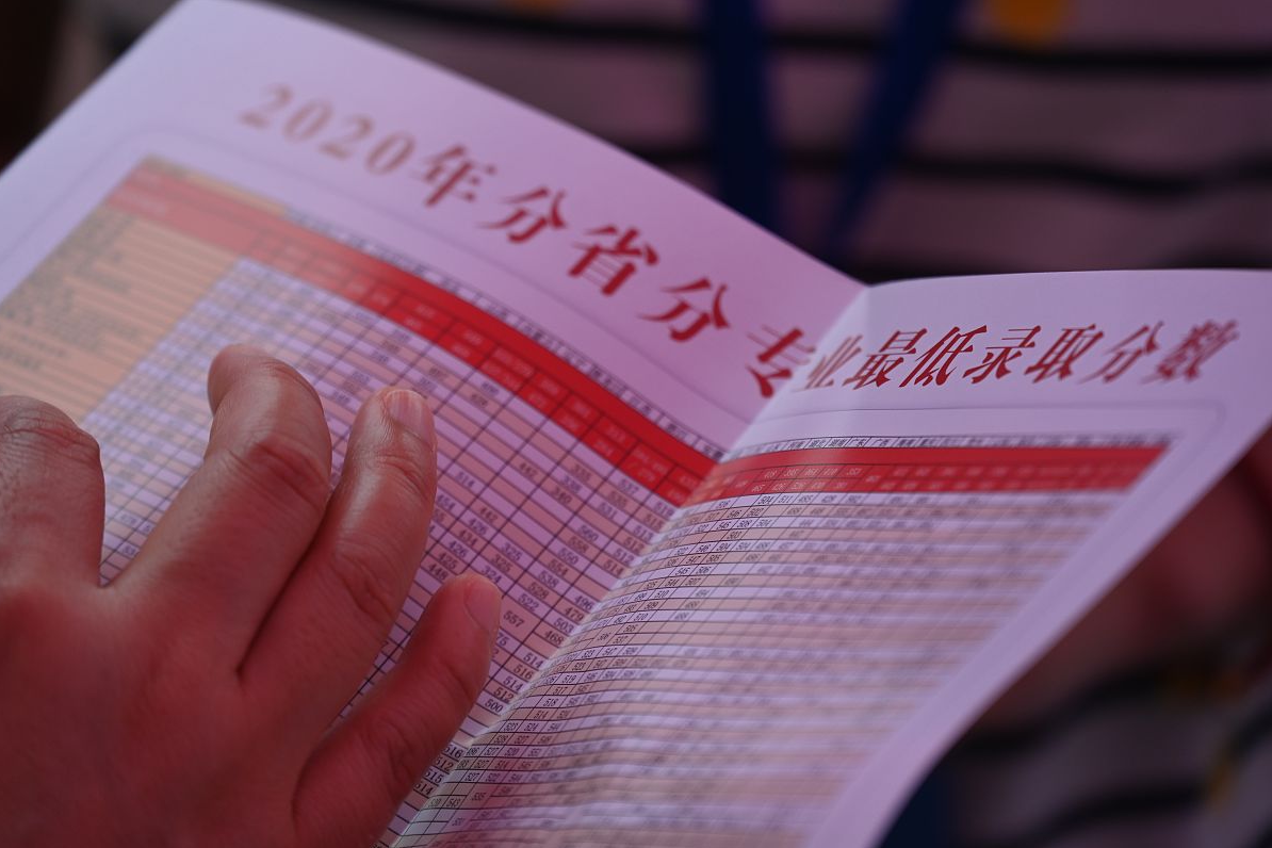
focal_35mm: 191
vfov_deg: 7.2
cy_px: 425
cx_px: 634
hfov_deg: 10.8
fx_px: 6748
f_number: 6.3
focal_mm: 190
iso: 400
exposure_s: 1/400
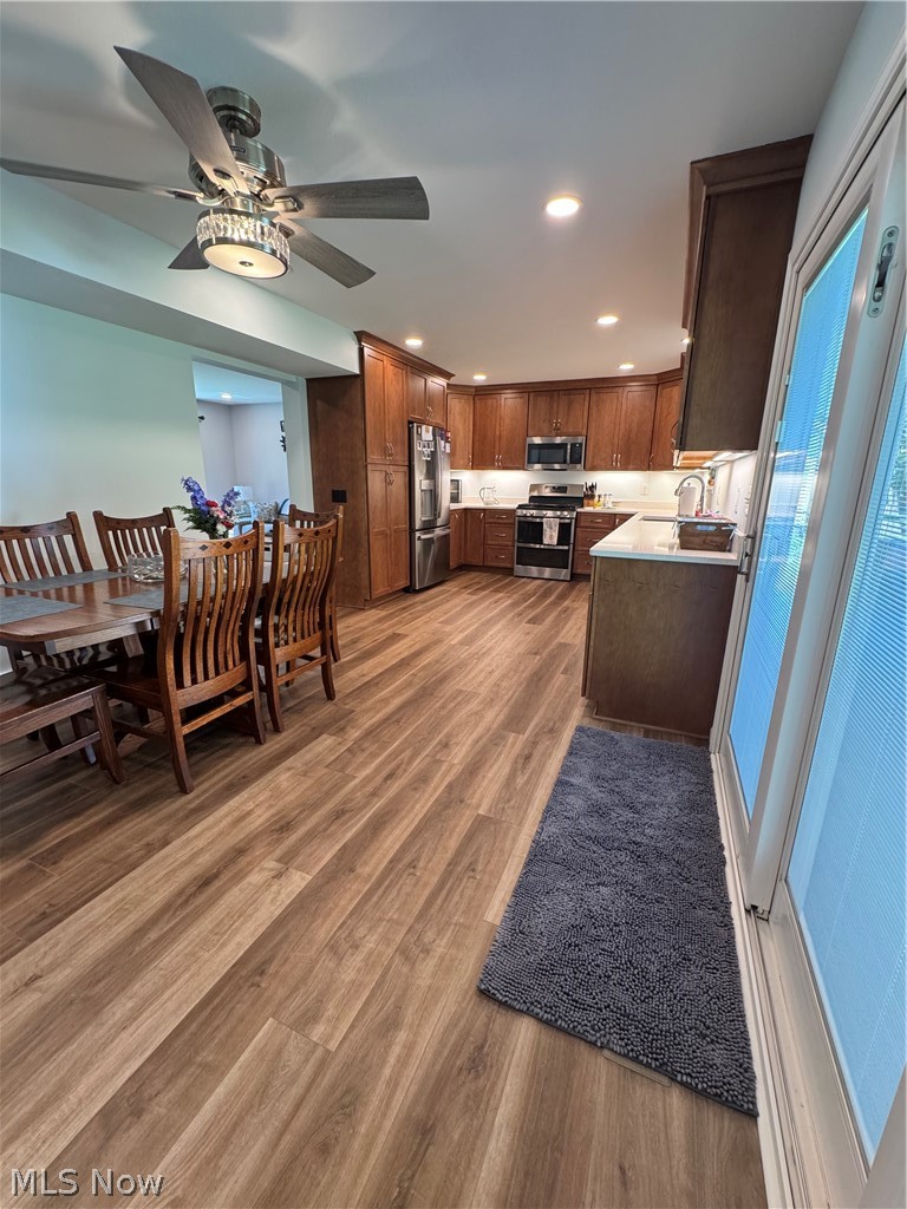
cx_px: 454
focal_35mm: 14
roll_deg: -1.4
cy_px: 604
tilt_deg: -14.4
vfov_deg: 102.1
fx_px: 489
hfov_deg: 85.7
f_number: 2.2
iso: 320
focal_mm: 2.22
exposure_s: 1/120
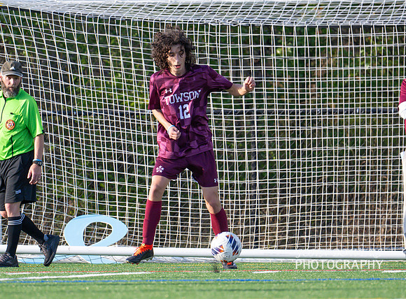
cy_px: 130
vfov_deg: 2.1
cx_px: 175
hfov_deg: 2.8
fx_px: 8335
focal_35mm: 715
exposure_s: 1/2500
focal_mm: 400
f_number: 4.5
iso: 1600
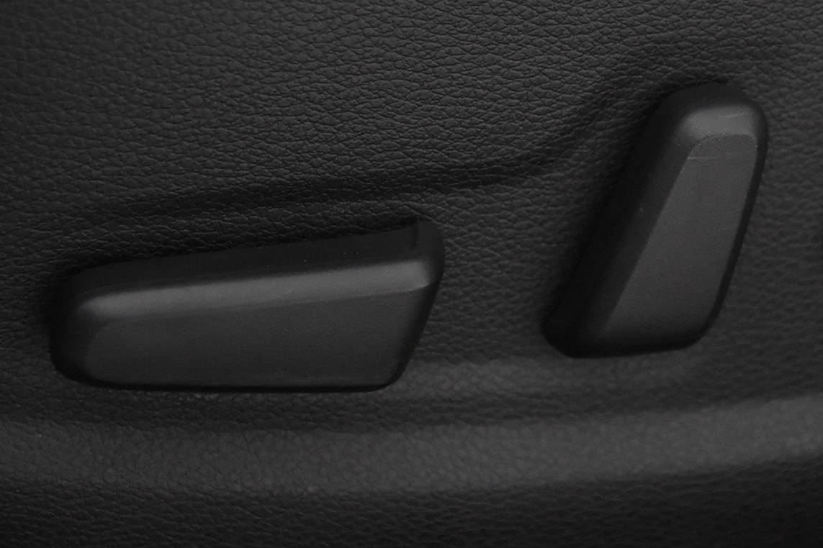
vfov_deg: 10.5
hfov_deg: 15.6
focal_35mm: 131
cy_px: 150
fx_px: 2995
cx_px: 593
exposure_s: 1/80
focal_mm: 52
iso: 6400
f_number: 3.8
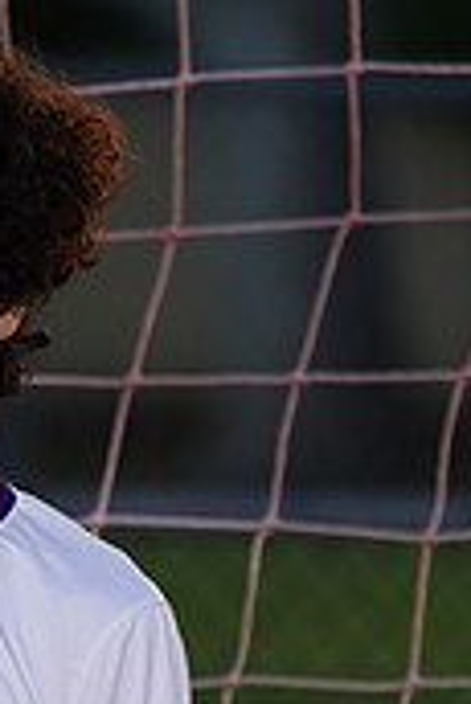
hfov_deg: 1.2
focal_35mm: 1130
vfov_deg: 1.8
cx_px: -211
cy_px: 761
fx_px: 22130
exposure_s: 1/250
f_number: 5.6
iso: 200
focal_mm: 336
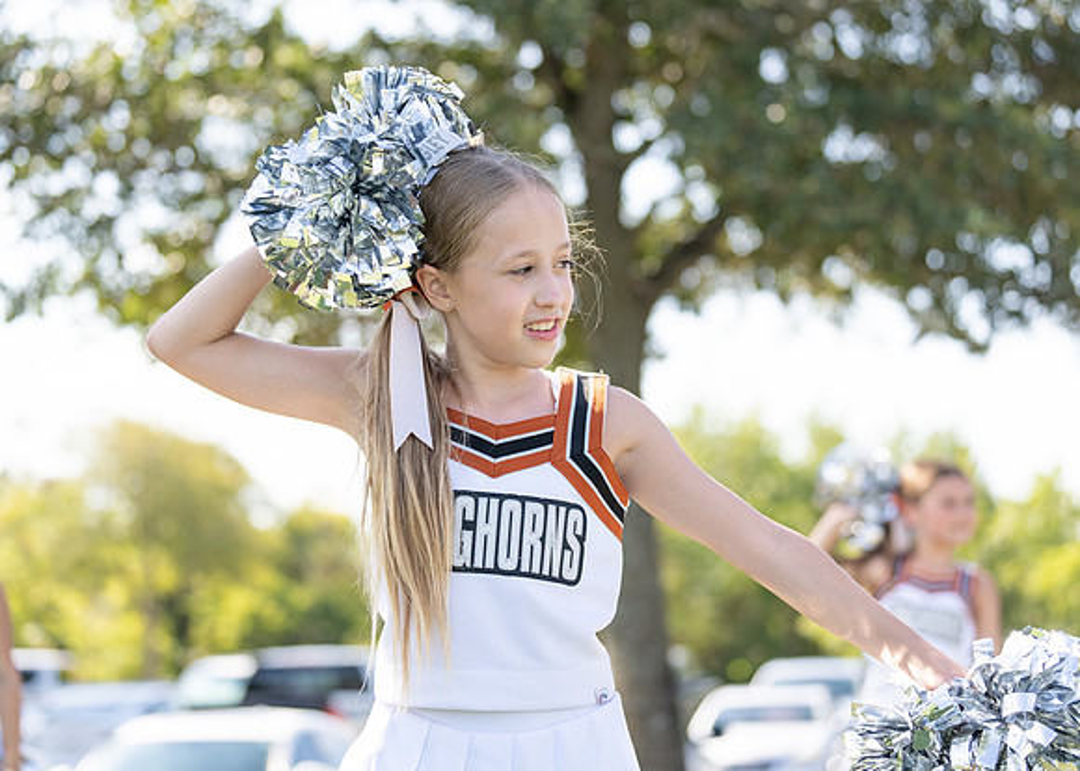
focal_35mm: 82
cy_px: 344
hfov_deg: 24.1
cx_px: 496
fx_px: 2525
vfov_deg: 17.4
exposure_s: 1/1000
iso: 160
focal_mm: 70
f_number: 2.8
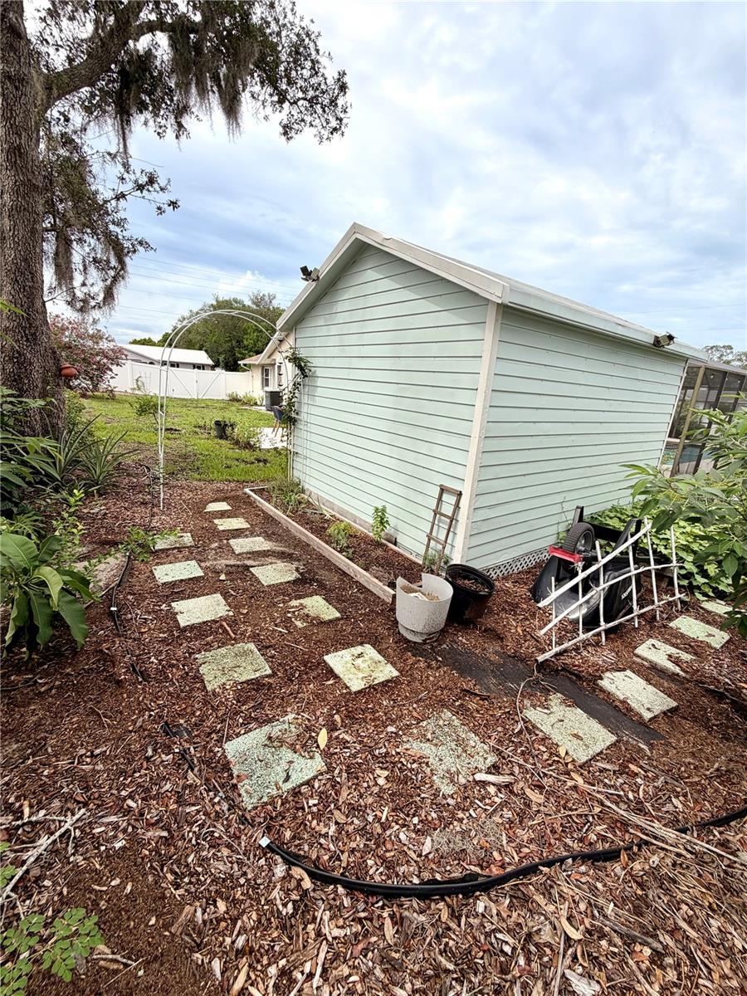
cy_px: 498
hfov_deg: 85.7
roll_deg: -3.6
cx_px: 374
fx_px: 403
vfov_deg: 102.1
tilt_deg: -15.5
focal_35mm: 14
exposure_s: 1/864
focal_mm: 2.22
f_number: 2.2
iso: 20
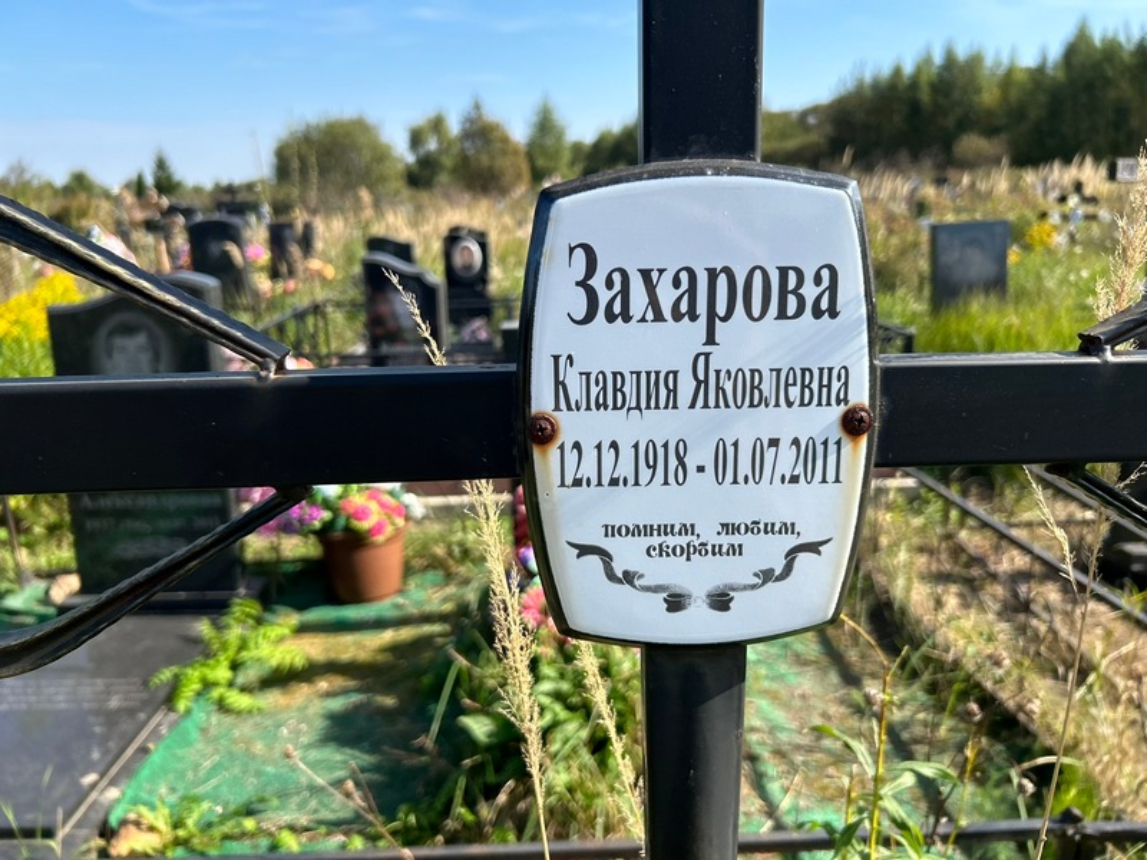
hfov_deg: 67.3
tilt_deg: -18.8
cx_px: 574
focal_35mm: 26
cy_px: 430
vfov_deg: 53.1
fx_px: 862
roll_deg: -0.2
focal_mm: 5.7
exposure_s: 1/2083
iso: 50
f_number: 1.5
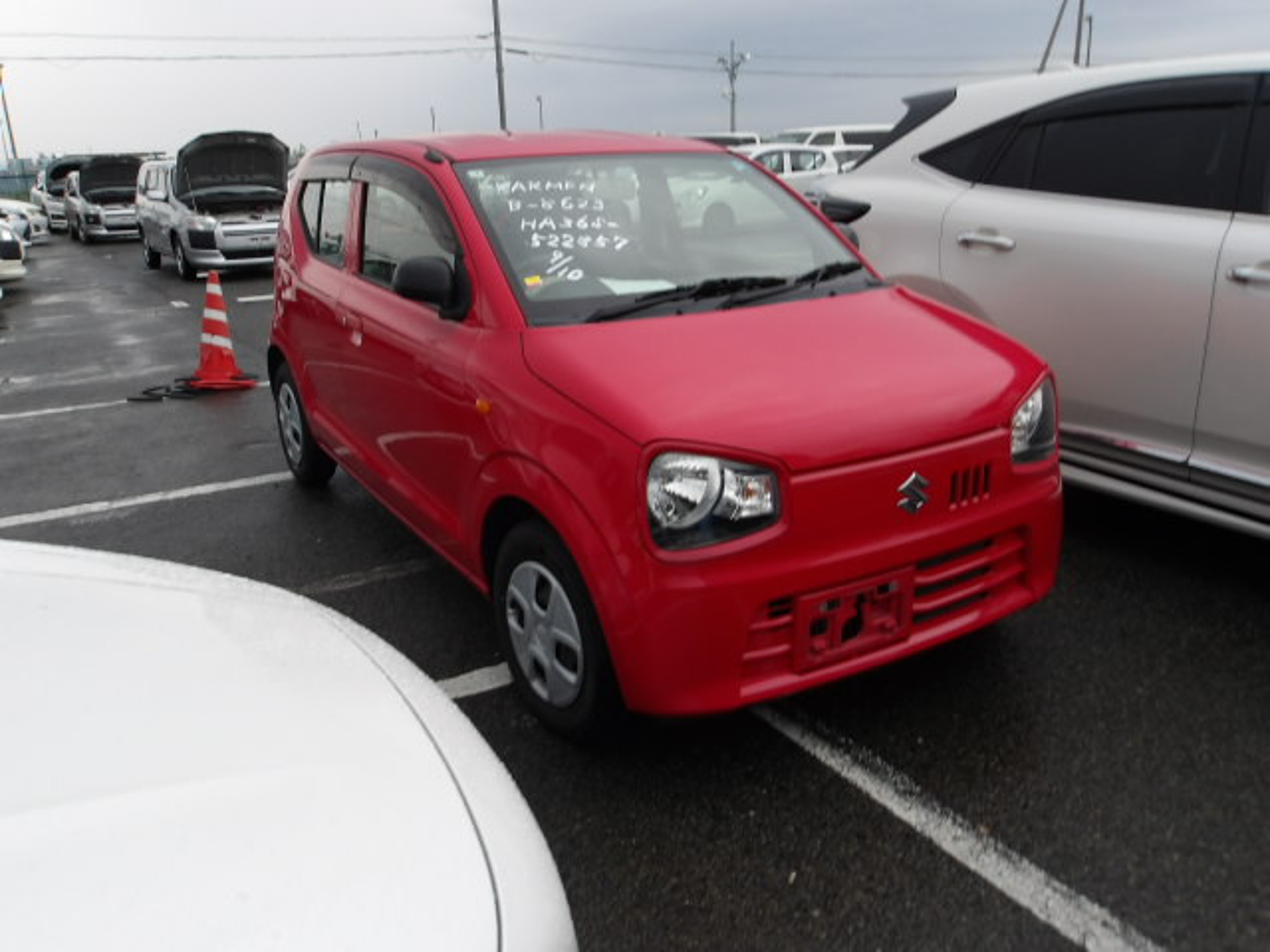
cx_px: 635
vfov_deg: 51.4
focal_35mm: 27
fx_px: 991
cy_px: 476
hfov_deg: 65.3
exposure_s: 1/60
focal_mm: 4.9
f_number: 10.4
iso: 104
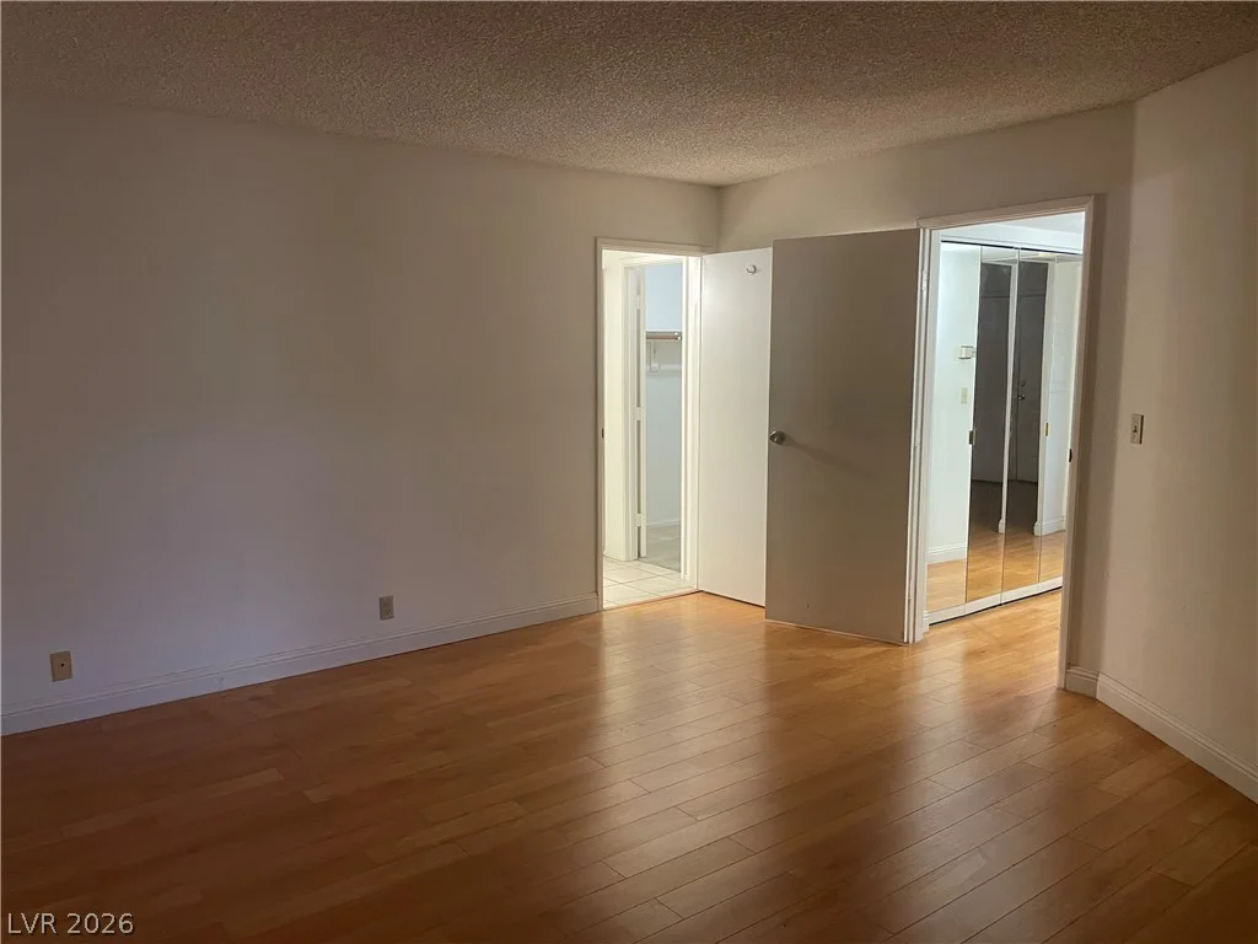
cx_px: 629
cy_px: 472
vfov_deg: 53.1
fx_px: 945
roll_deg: +0.8
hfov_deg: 67.3
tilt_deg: -6.8
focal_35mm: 26
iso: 160
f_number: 1.6
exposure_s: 1/60
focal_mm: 4.2
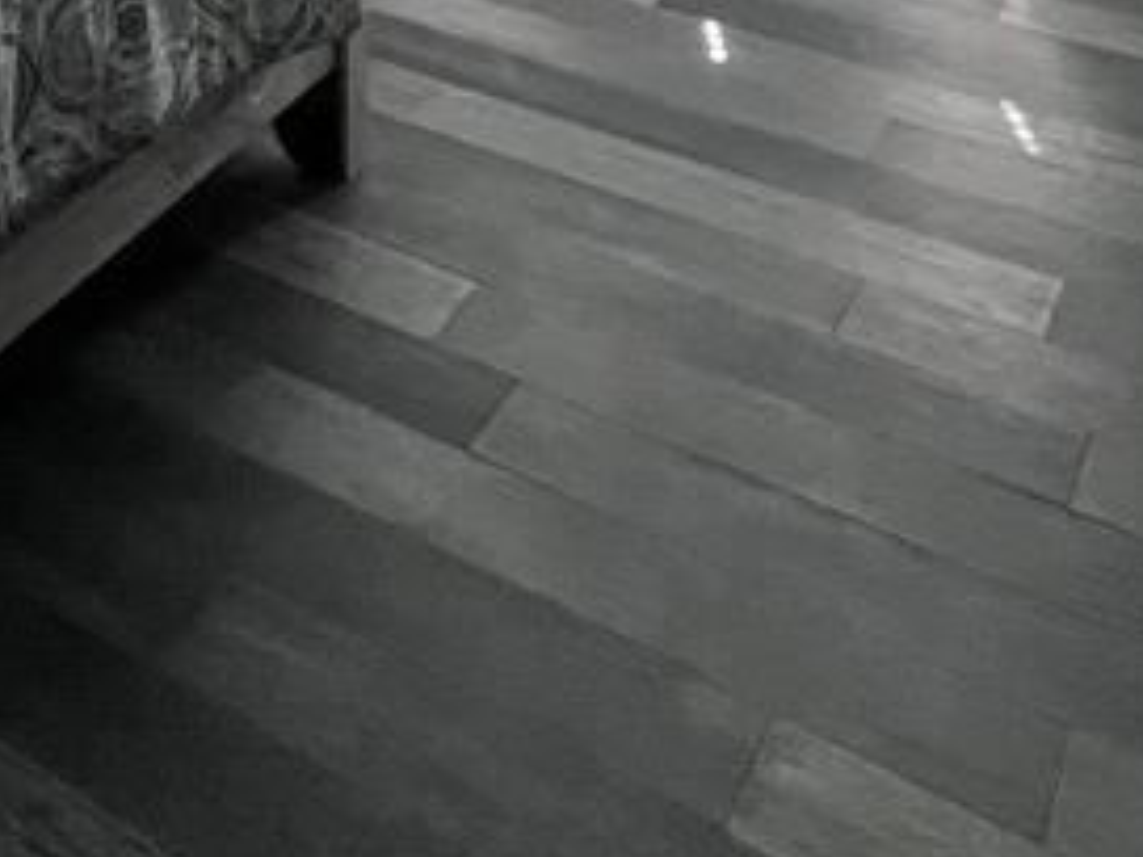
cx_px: 328
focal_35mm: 49
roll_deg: -0.6
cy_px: -744
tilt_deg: -2.0
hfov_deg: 38.2
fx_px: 1618
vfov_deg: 20.0
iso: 200
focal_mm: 1.57
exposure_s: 1/60
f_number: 1.8
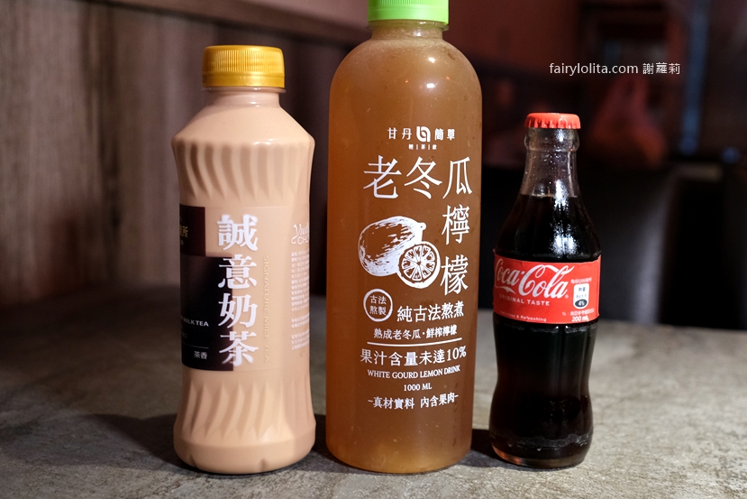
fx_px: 789
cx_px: 404
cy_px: 229
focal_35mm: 38
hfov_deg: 50.6
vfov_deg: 35.0
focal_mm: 23
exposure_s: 1/70
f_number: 2.8
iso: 2000
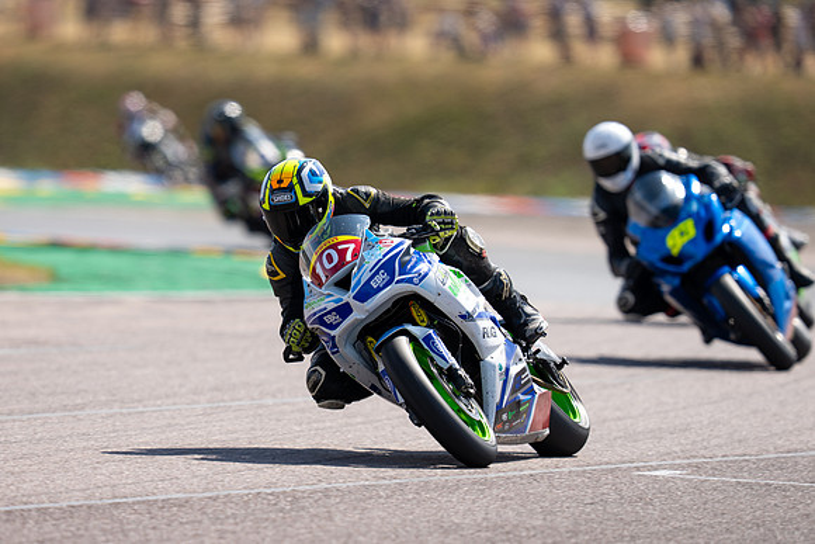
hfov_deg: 4.5
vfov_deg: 3.0
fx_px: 10446
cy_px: 272
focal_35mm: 461
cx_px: 345
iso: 50
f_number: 3.5
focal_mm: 400
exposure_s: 1/500
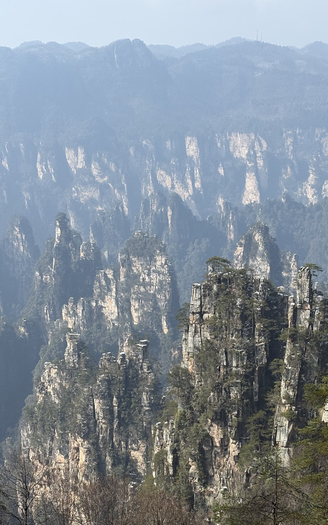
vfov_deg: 28.5
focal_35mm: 72
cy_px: 331
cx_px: 233
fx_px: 1030
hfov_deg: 18.0
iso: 32
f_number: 1.6
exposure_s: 1/1901
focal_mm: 5.96
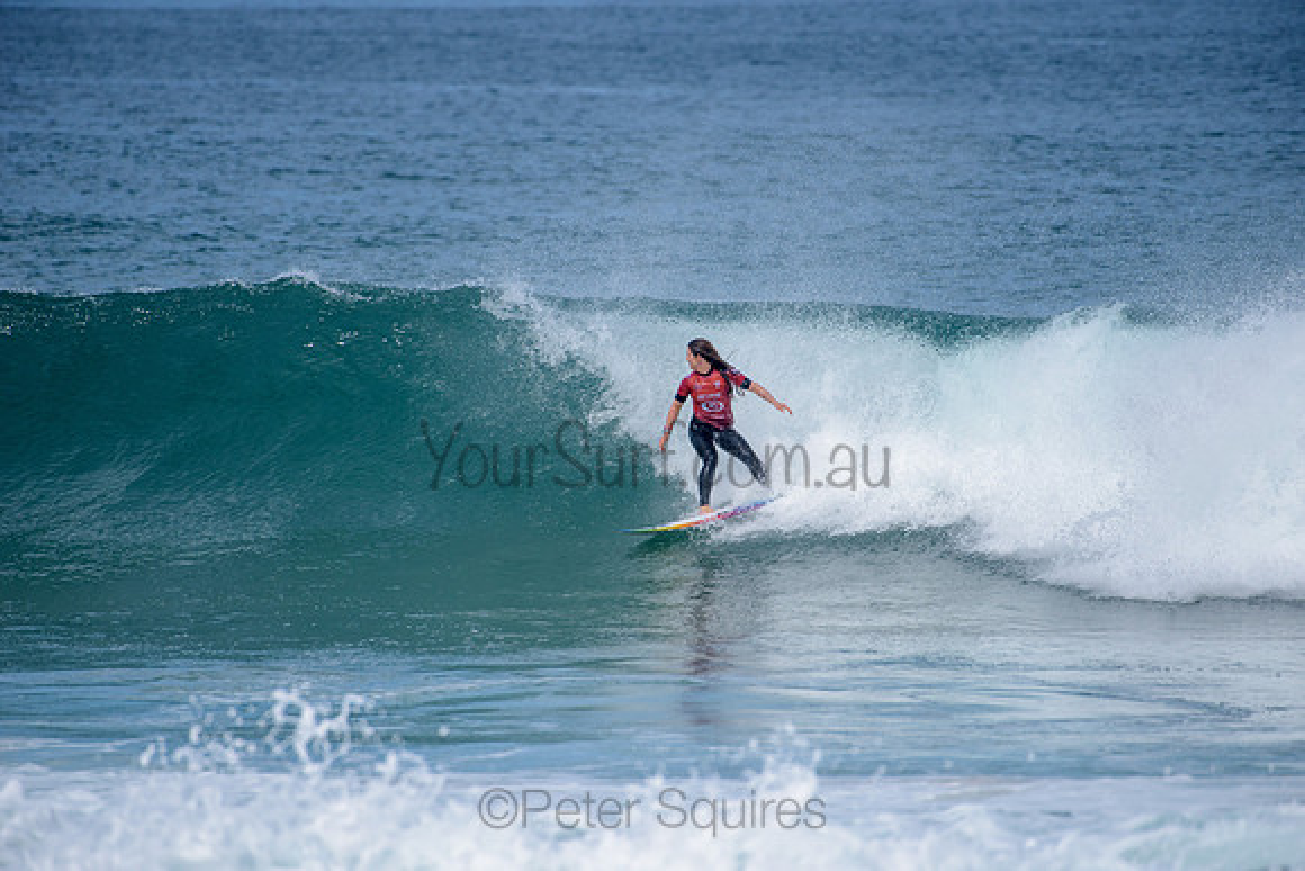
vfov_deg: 2.8
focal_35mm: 500
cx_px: 652
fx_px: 18128
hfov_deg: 4.1
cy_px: 436
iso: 250
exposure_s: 1/2500
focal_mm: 500
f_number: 6.3
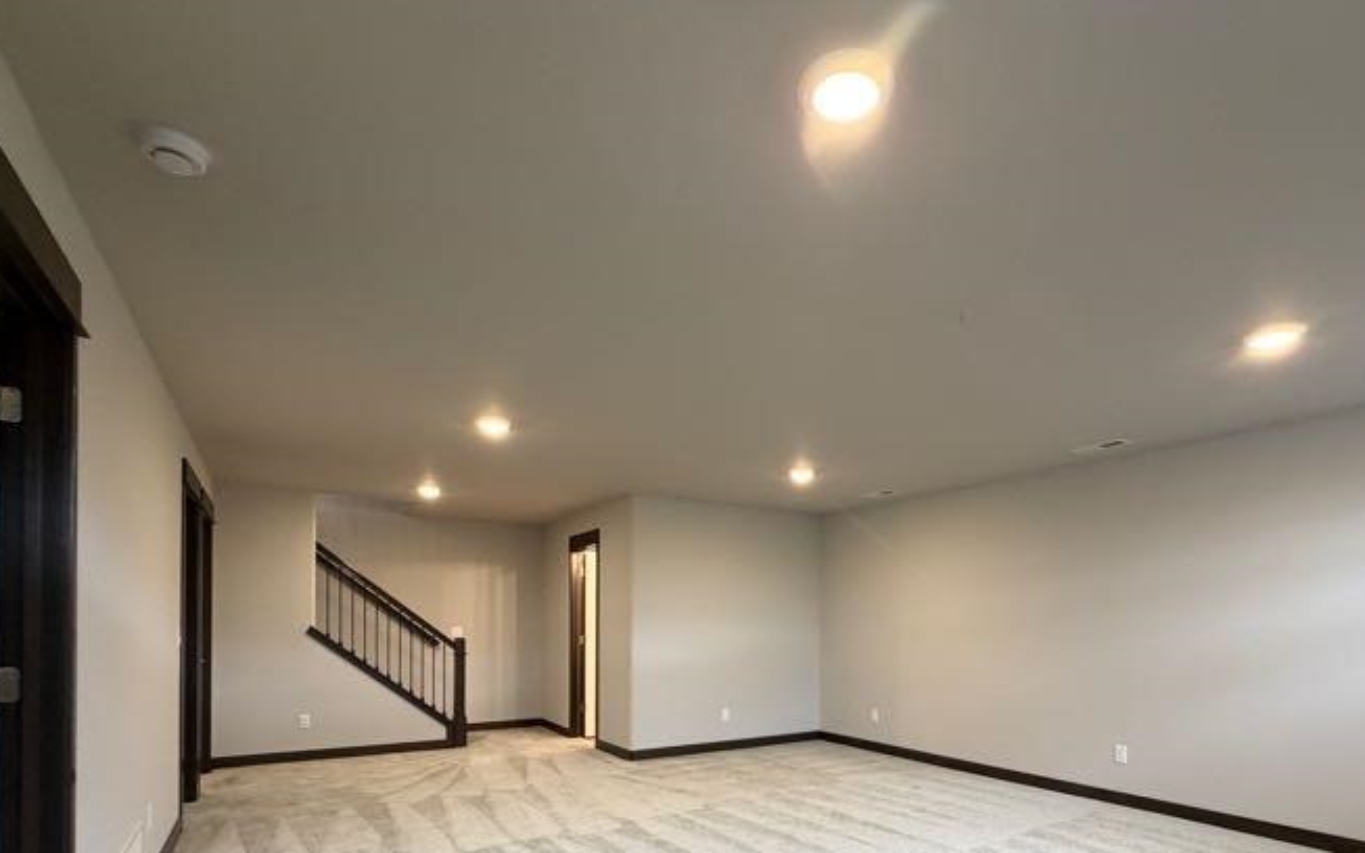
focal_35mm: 19
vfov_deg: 59.5
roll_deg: +0.6
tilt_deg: +0.3
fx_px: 707
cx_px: 763
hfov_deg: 87.6
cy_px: 620
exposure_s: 1/60
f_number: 2.2
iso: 320
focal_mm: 2.22
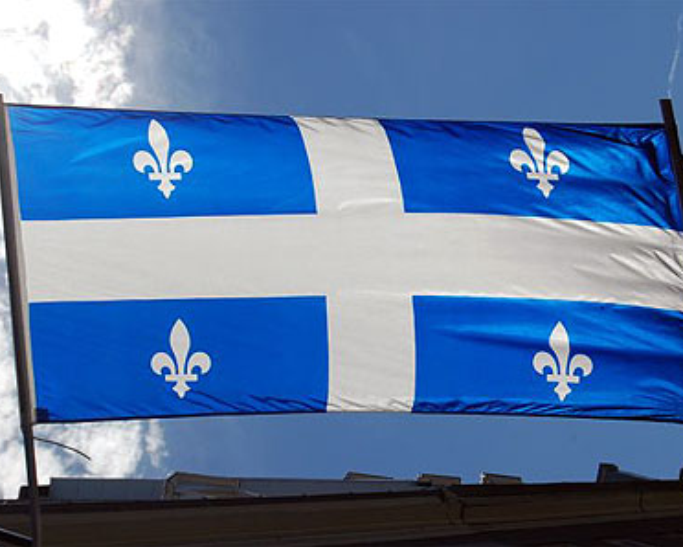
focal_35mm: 94
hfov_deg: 20.5
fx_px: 1892
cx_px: 343
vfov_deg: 16.5
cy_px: 274
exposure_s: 1/640
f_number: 13
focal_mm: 55
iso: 200
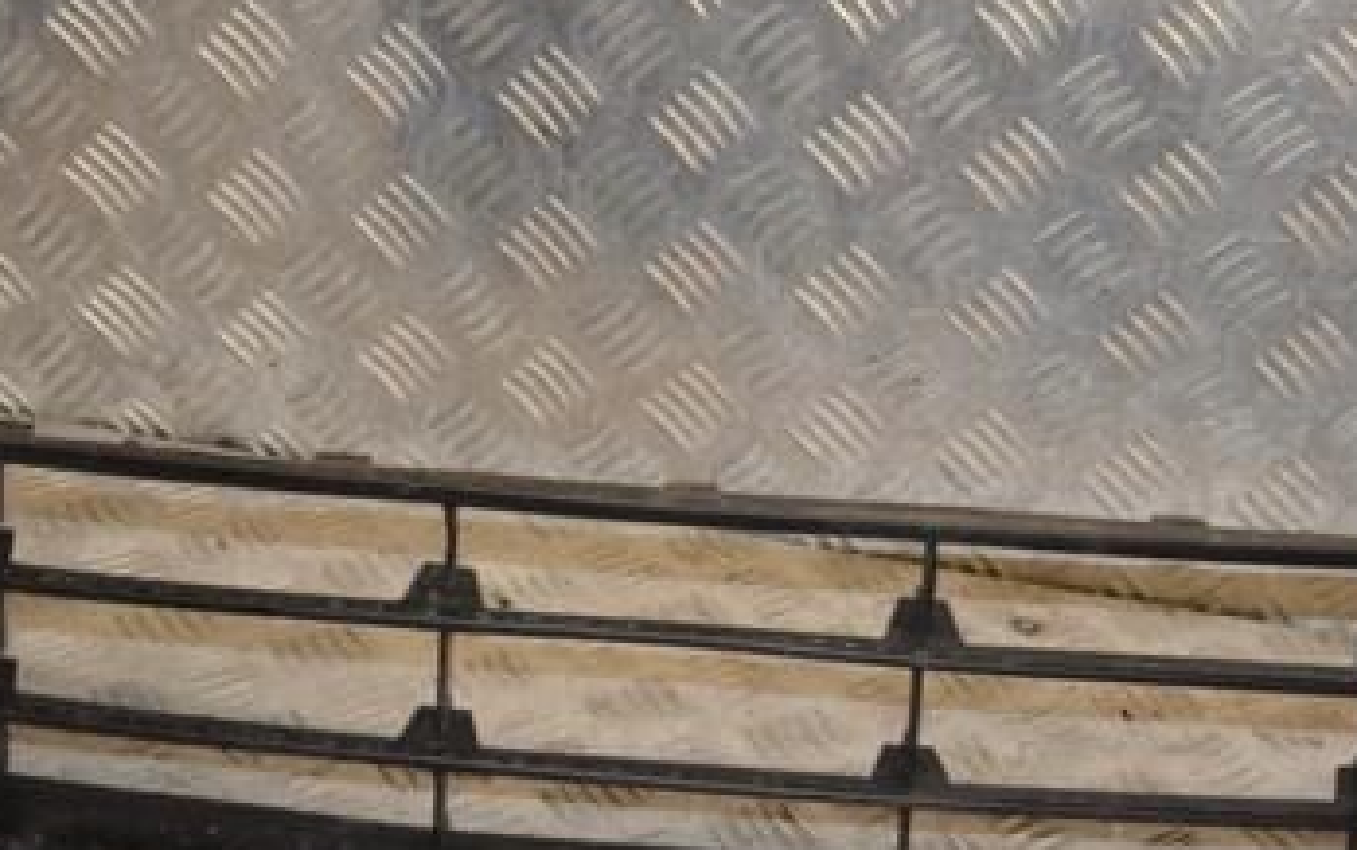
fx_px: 2924
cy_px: 678
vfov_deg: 16.4
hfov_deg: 26.0
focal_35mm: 79
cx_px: 893
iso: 800
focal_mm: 30
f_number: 7.1
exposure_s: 1/200
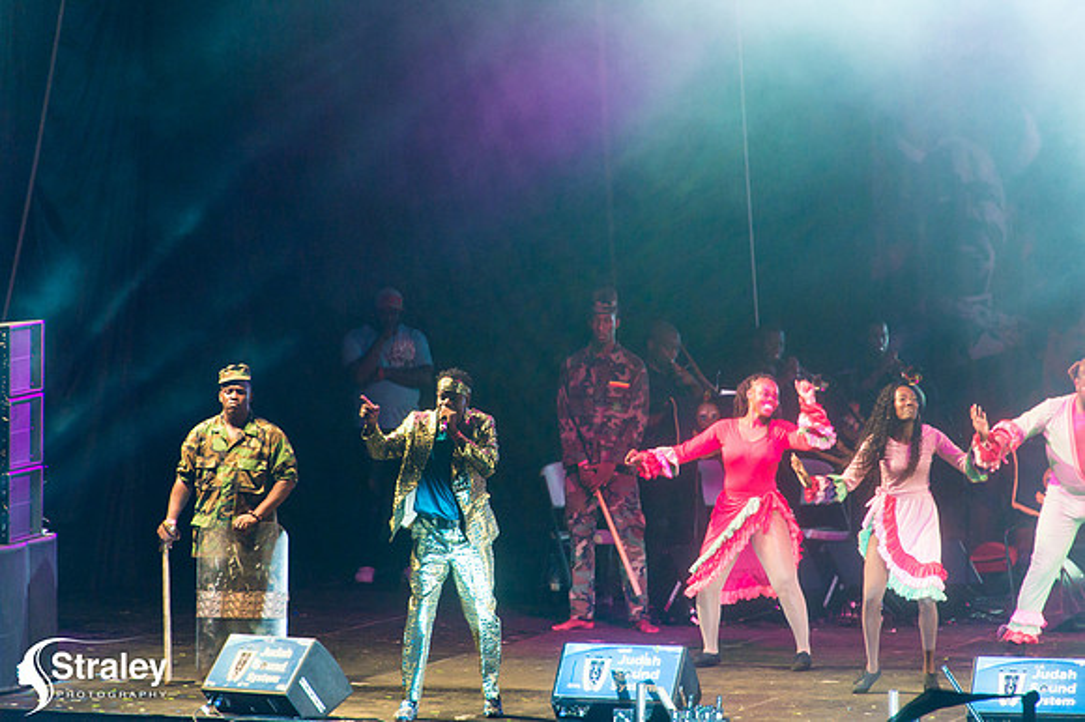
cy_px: 361
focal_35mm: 340
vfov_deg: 4.0
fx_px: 10241
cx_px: 542
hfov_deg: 6.1
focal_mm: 340
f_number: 5.6
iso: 3200
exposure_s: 1/200
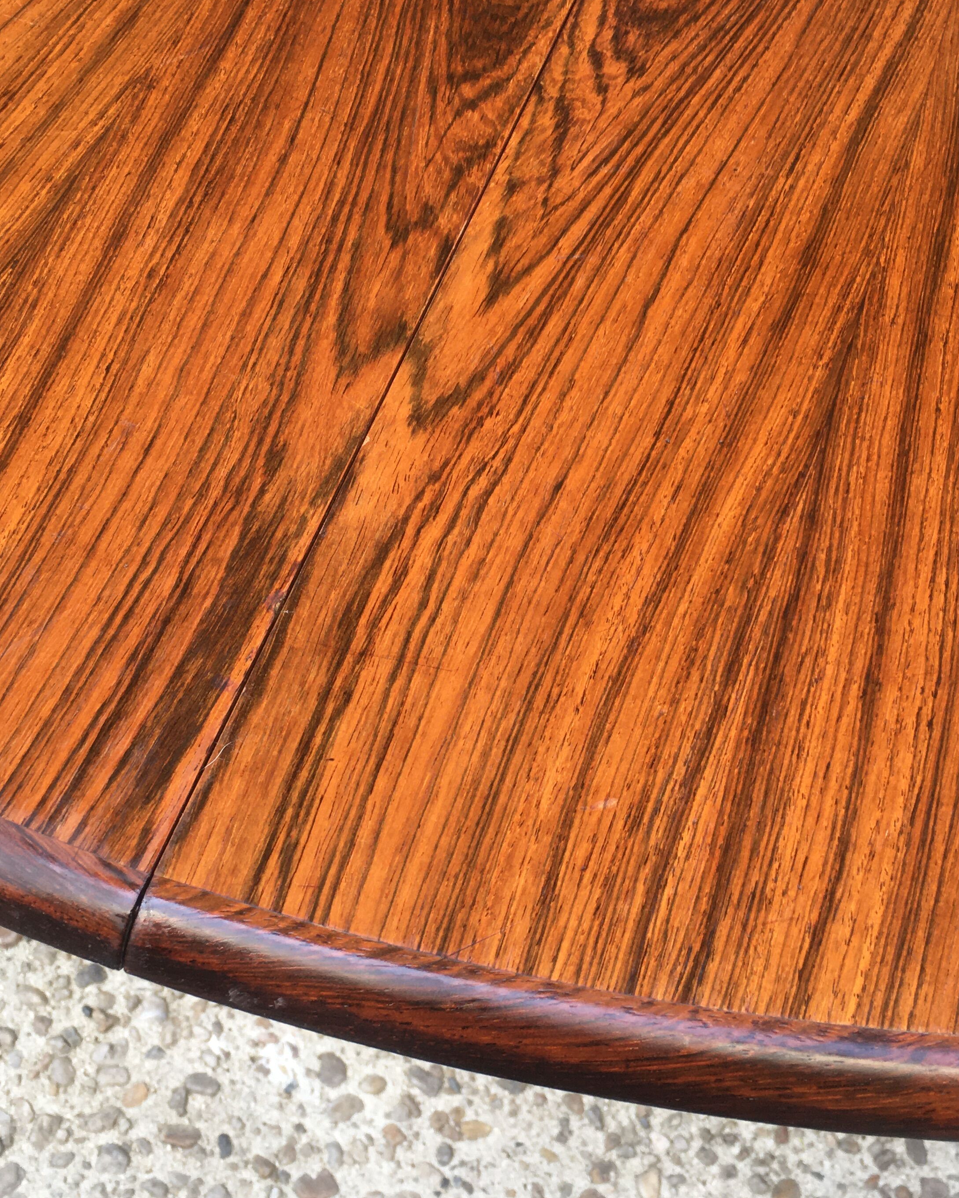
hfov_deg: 35.7
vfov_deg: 43.8
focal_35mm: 42
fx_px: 1490
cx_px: 455
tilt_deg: -55.9
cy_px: 650
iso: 32
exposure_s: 1/100
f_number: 2.2
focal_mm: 4.15
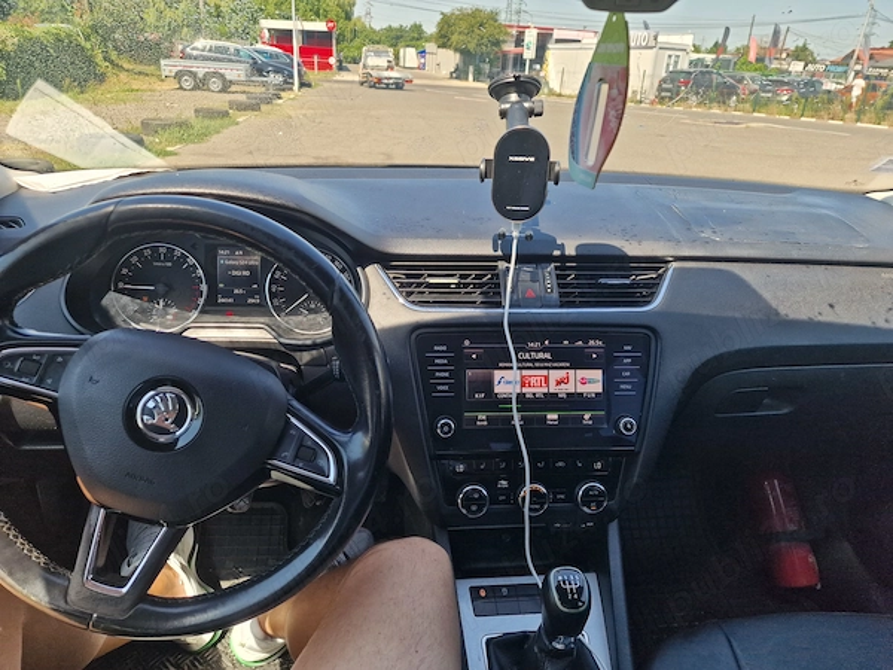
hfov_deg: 73.9
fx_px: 593
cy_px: 335
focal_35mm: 23
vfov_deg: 58.9
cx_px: 446
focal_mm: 6.4
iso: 50
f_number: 1.8
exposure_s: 1/230
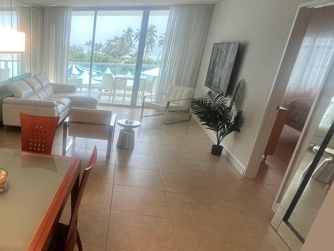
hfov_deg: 57.8
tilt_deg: -22.3
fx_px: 261
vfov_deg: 50.9
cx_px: 46
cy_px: 156
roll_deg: -1.3
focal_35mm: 27
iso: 160
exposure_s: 1/120
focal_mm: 1.57
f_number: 1.8
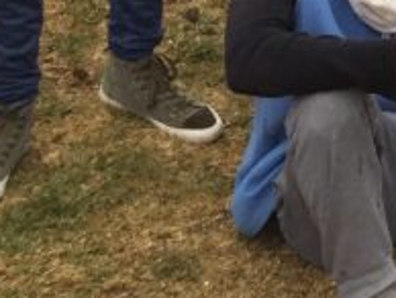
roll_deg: -2.7
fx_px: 1752
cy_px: -374
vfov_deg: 8.9
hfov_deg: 11.3
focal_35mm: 153
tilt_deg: -4.5
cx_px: 855
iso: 32
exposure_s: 1/590
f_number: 2.2
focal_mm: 4.15
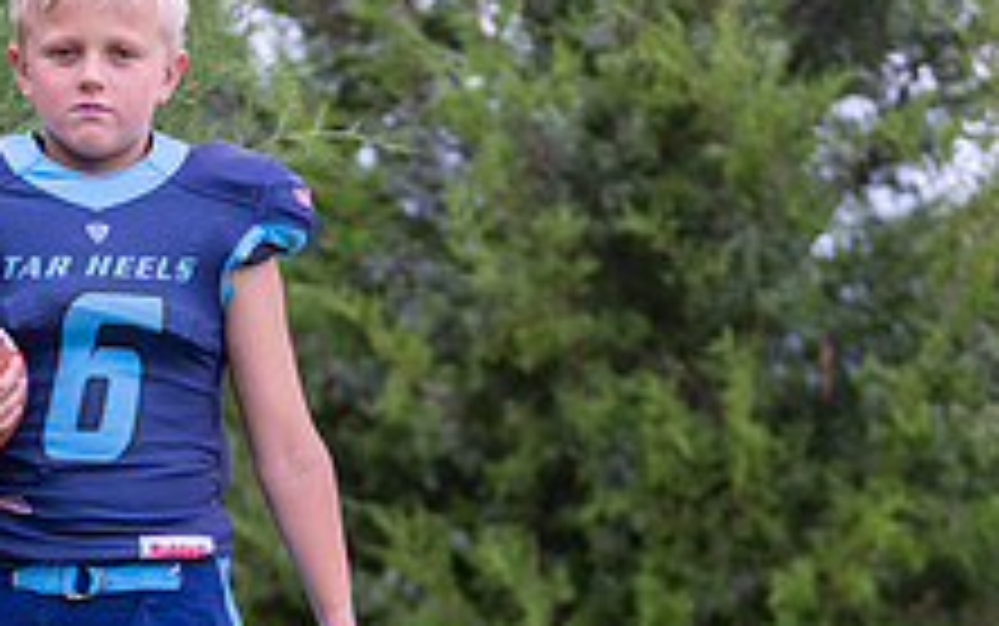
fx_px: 5448
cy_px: 544
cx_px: 155
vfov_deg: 6.6
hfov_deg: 10.4
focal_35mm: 200
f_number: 2.8
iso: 640
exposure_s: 1/320
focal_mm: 70
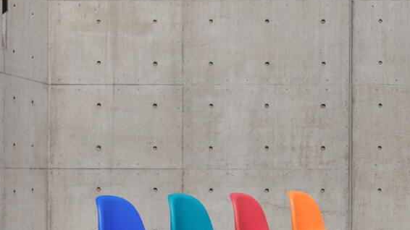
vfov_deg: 11.6
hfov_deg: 20.3
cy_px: 166
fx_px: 1130
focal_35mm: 104
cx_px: 330
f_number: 11
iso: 800
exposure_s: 1/1000
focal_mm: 57.5
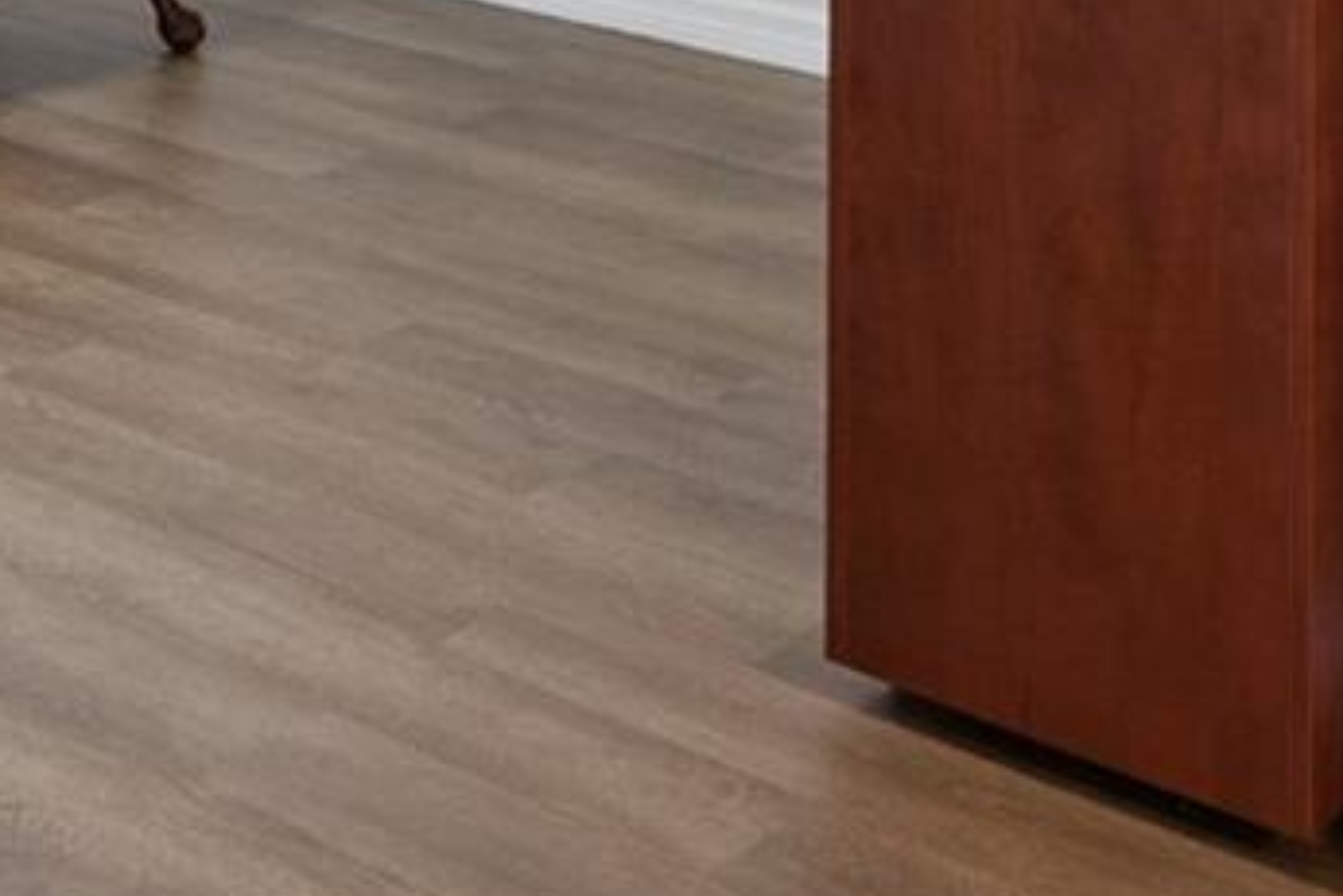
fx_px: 2762
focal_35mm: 74
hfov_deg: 26.5
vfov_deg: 15.6
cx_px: 167
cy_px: -764
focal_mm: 16
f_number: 8
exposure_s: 1/50
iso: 2000
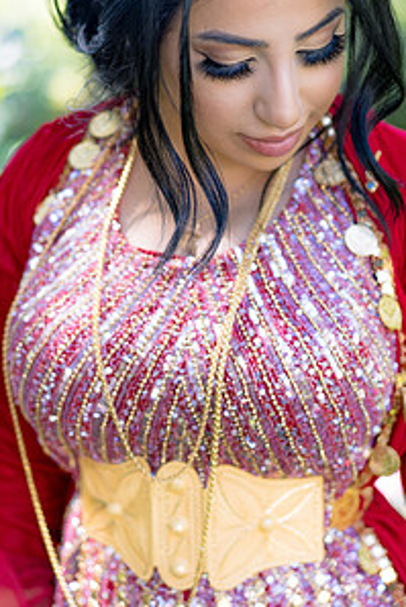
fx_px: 1402
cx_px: 239
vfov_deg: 24.4
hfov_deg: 16.5
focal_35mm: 83
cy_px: 269
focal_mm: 55
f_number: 1.8
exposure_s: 1/200
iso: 100
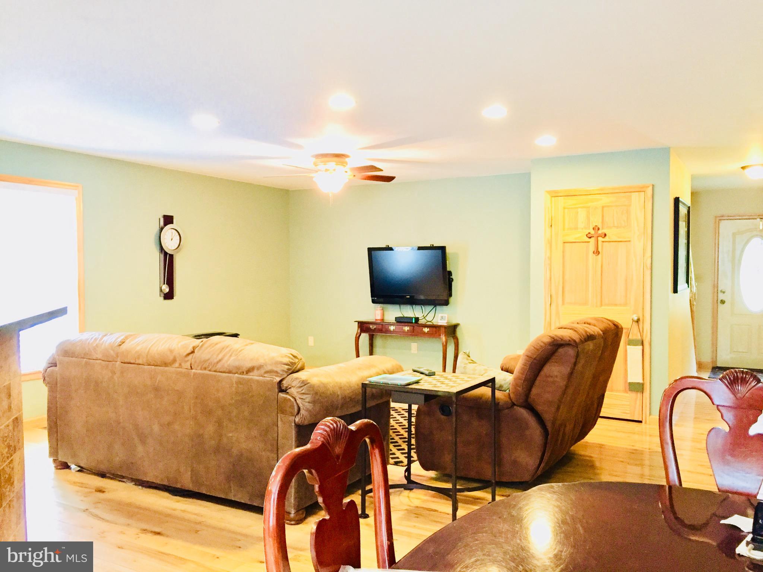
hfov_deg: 61.7
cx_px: 382
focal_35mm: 29
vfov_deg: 48.2
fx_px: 639
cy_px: 286
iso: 250
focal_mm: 4.15
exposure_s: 1/20
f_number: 2.2
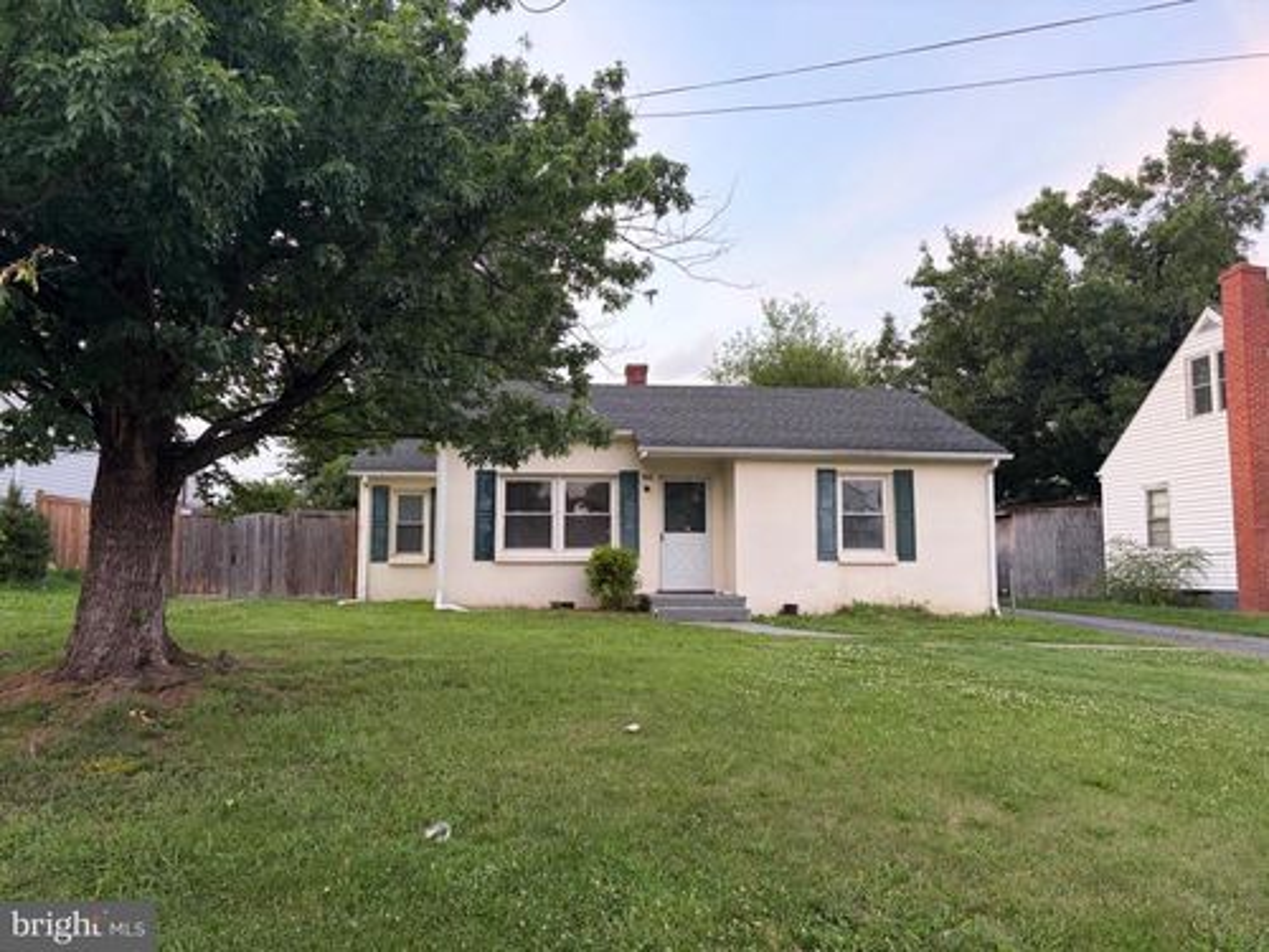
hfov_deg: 67.3
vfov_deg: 53.1
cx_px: 634
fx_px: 953
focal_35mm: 26
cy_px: 476
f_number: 1.6
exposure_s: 1/60
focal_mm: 5.96
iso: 200
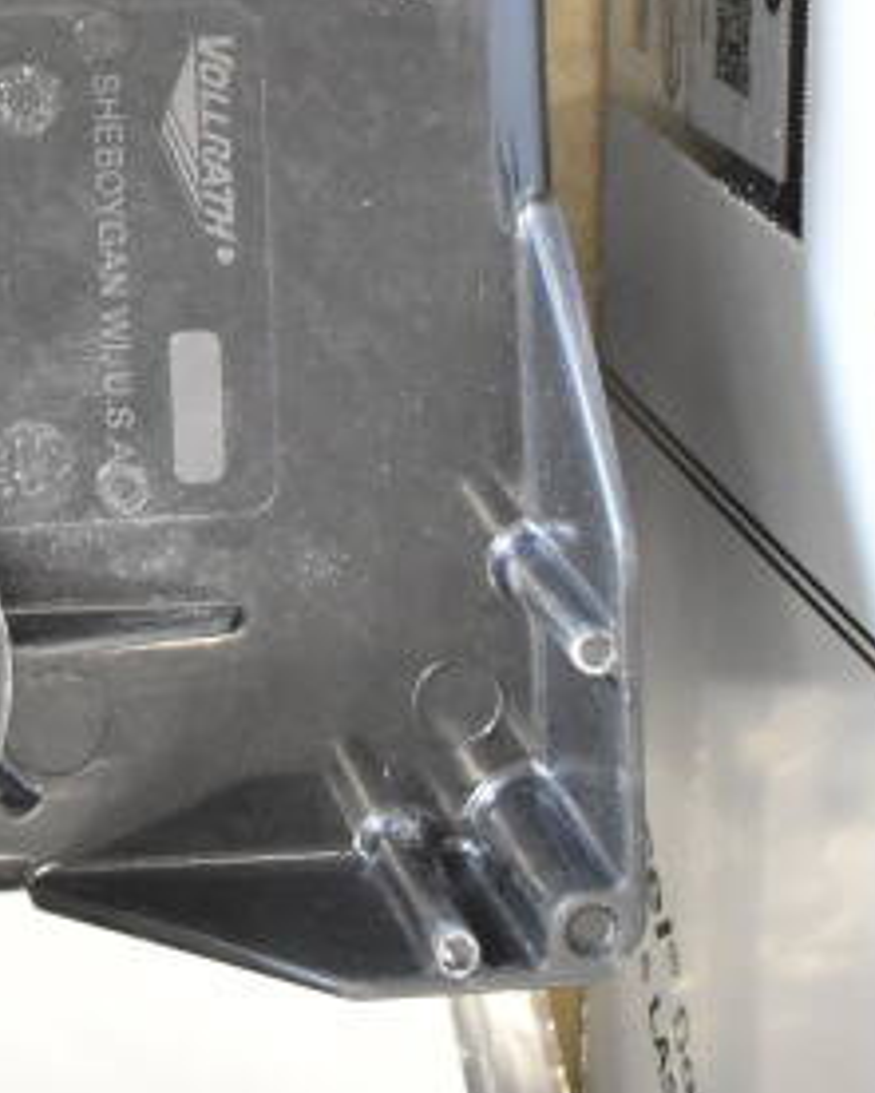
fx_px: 3771
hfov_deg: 12.8
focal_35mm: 117
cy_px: -424
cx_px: -293
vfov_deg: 15.5
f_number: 4
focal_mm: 25
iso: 4000
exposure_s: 1/40
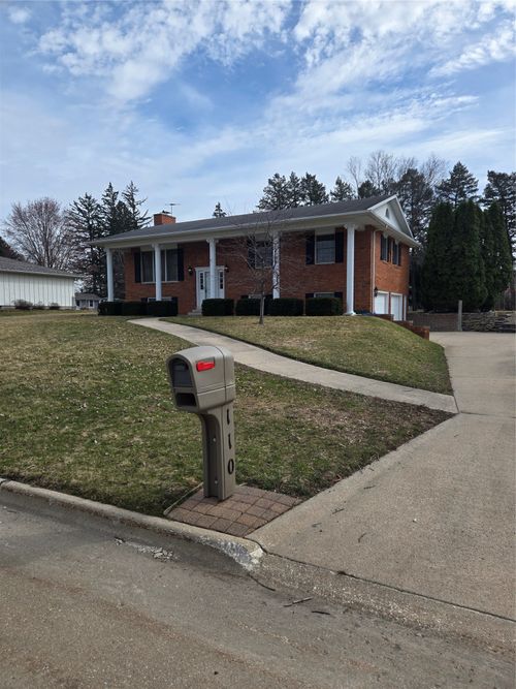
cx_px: 258
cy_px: 344
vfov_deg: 73.9
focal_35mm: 23
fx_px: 457
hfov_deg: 58.9
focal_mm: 5.4
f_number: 1.8
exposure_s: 1/2921
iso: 32
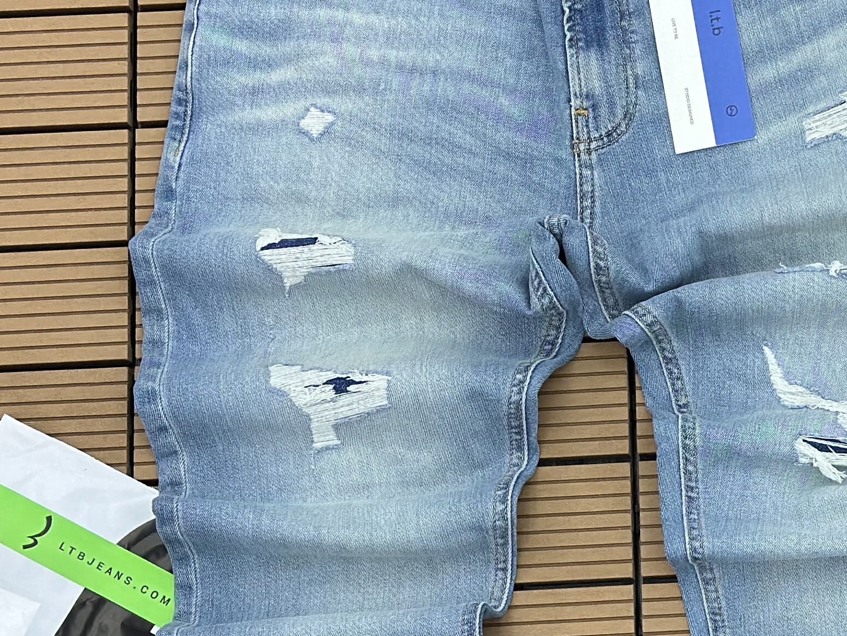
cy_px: 488
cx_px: 972
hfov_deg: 15.3
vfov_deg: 11.8
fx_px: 3059
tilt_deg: -77.7
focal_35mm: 125
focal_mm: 6.86
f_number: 1.78
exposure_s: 1/60
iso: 125
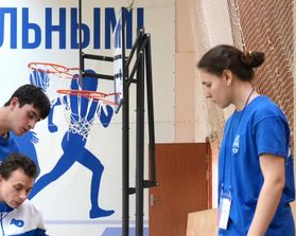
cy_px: 225
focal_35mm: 101
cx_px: 33
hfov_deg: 18.7
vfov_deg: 15.0
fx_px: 884
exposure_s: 1/125
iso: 3200
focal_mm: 43
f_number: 5.6
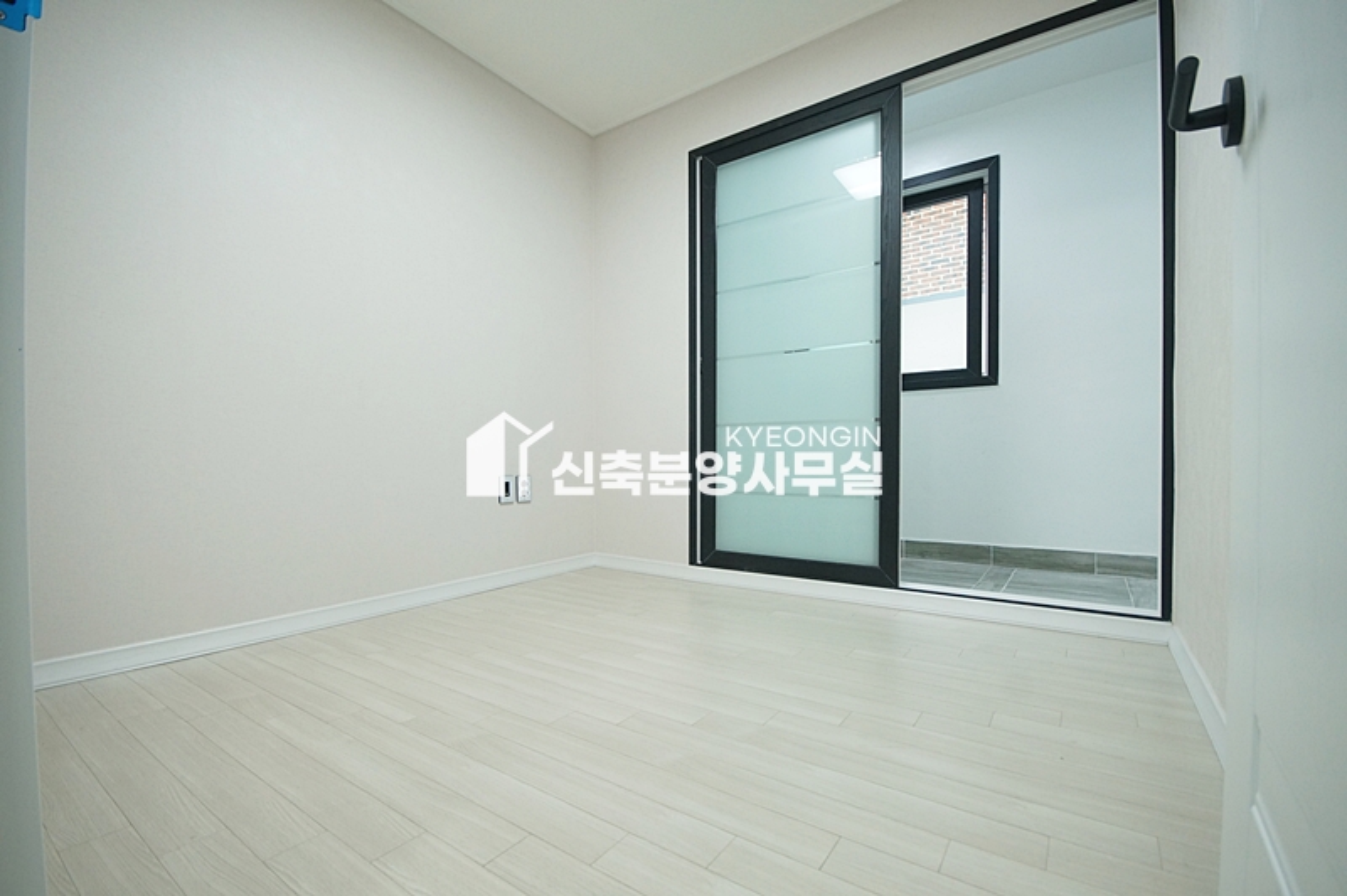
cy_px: 448
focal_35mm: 15
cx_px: 674
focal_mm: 10
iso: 800
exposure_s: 1/40
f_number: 5.6
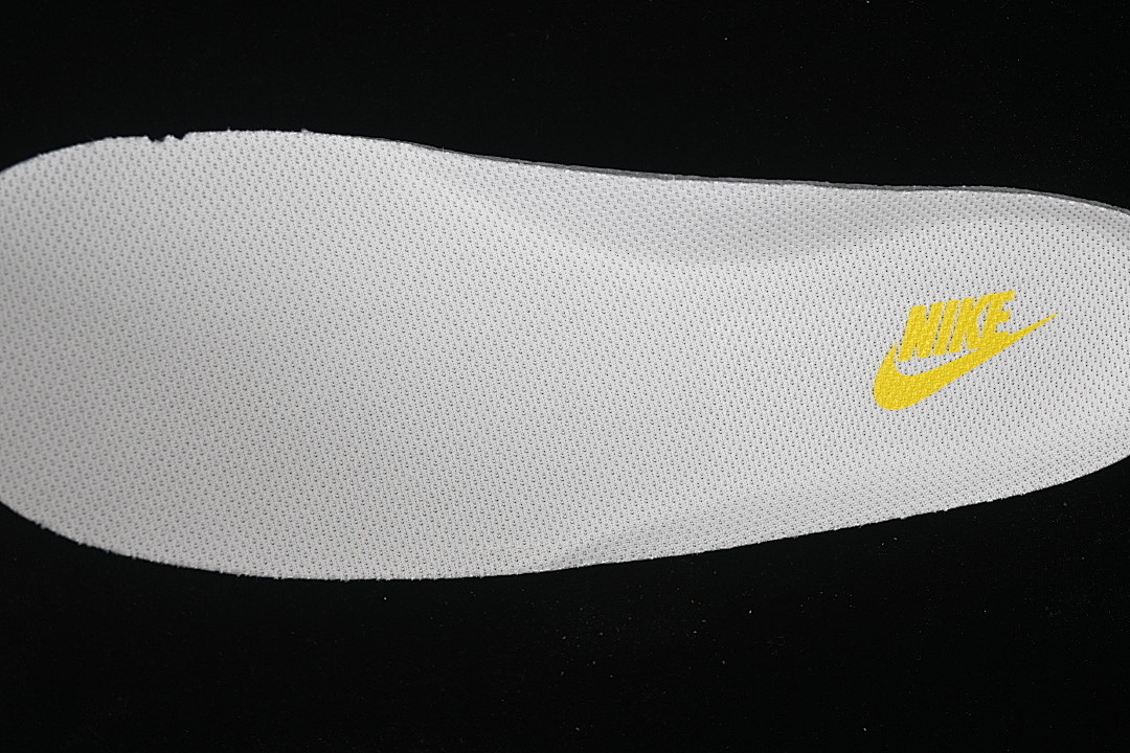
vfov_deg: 18.2
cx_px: 565
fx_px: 2354
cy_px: 376
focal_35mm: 75
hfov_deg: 27.0
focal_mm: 50
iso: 160
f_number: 7.1
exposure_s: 1/80
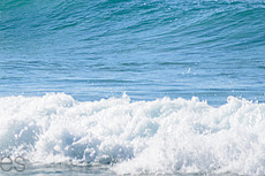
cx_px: -106
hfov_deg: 1.3
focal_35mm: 1547
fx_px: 11379
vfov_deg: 0.9
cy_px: -35
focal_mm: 500
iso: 280
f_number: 5.6
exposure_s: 1/4000
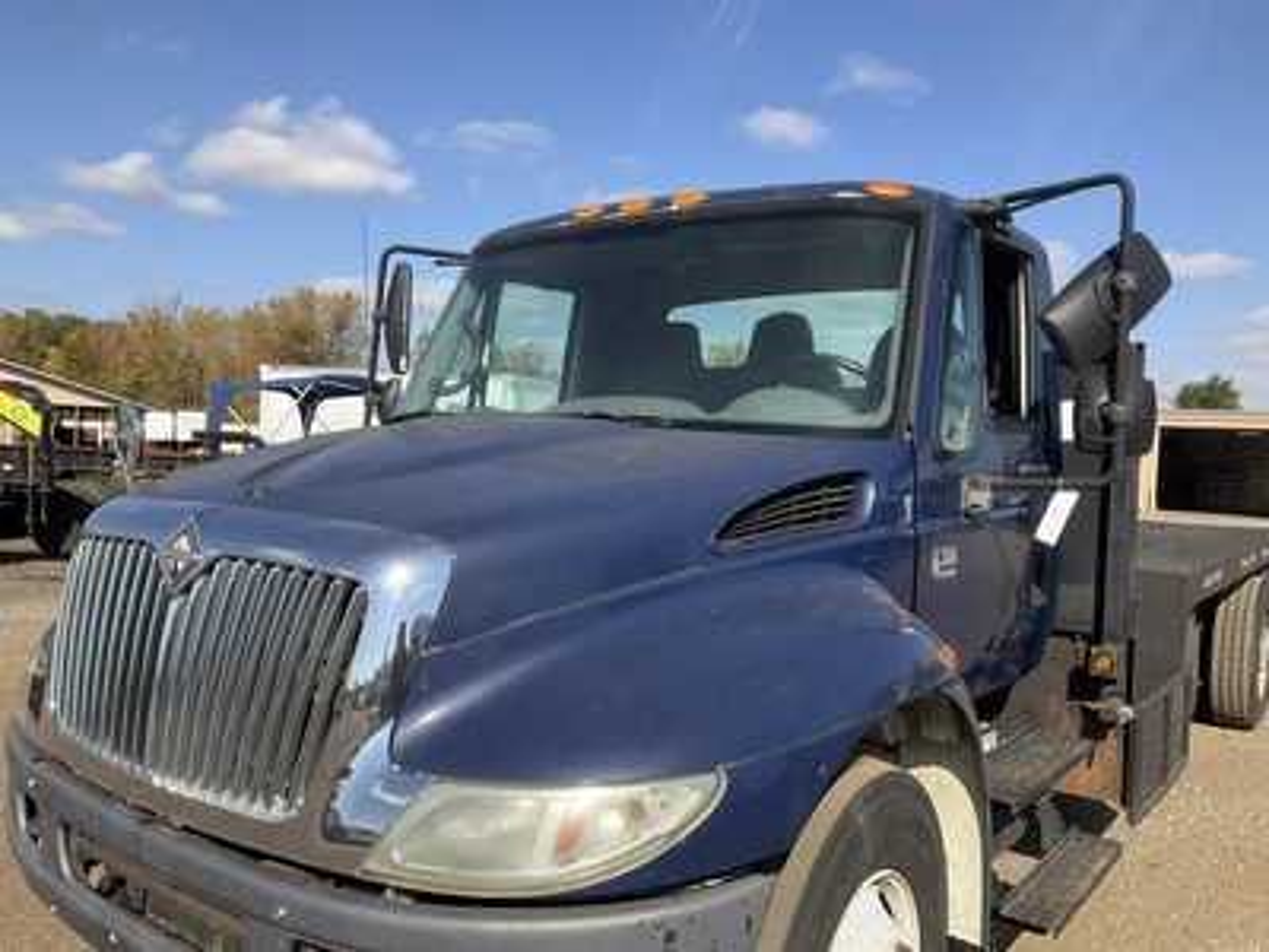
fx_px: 1063
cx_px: 634
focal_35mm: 29
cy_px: 476
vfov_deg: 48.2
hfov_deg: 61.7
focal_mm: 3
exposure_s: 1/1675
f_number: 1.8
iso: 25
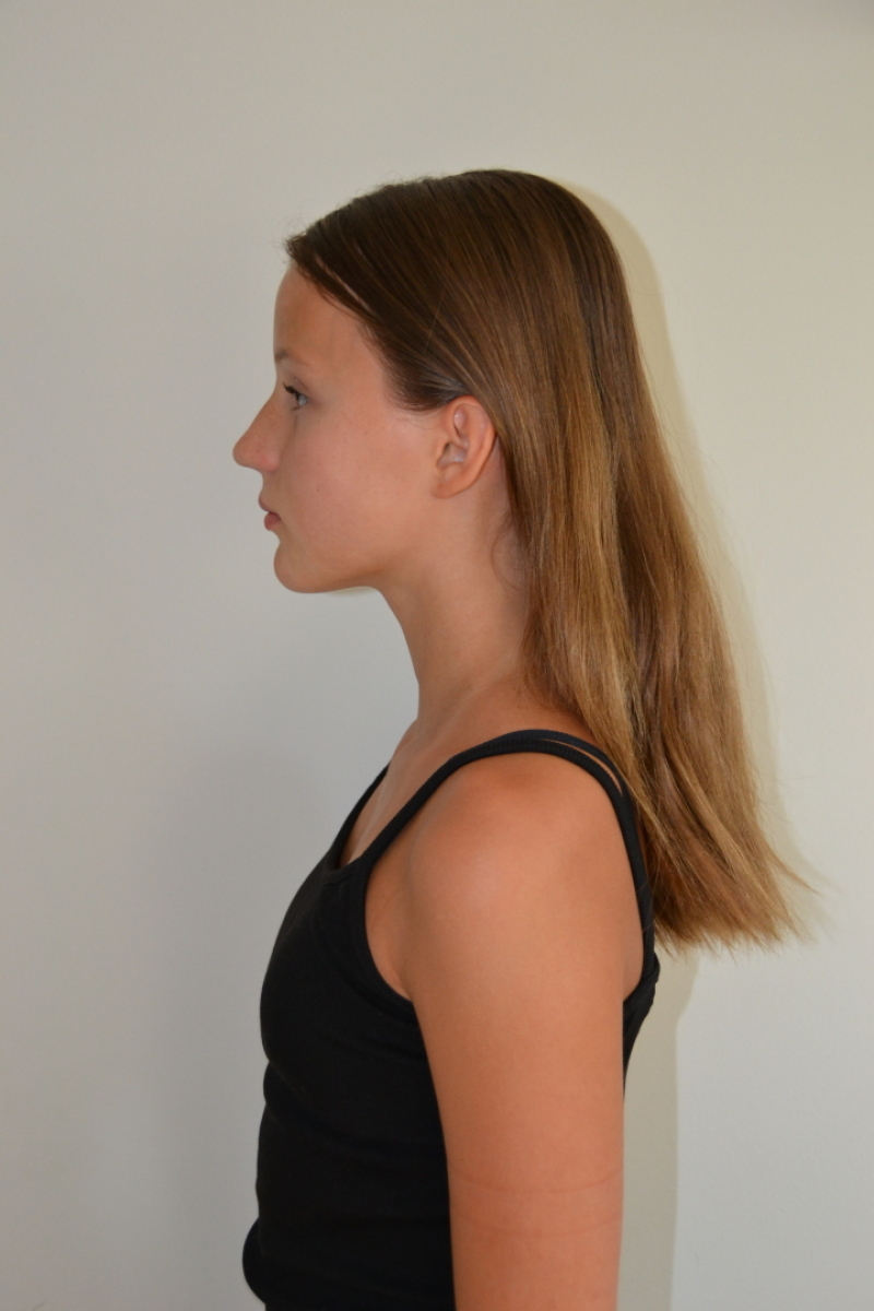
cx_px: 437
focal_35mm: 48
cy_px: 656
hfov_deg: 28.1
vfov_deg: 41.1
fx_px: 1748
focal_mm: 32
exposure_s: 1/60
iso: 800
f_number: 4
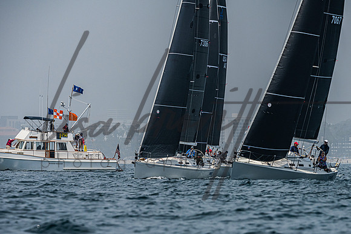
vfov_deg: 4.7
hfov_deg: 7.1
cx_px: 187
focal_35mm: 292
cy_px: 152
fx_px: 2847
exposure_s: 1/5000
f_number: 6.3
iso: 400
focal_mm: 220
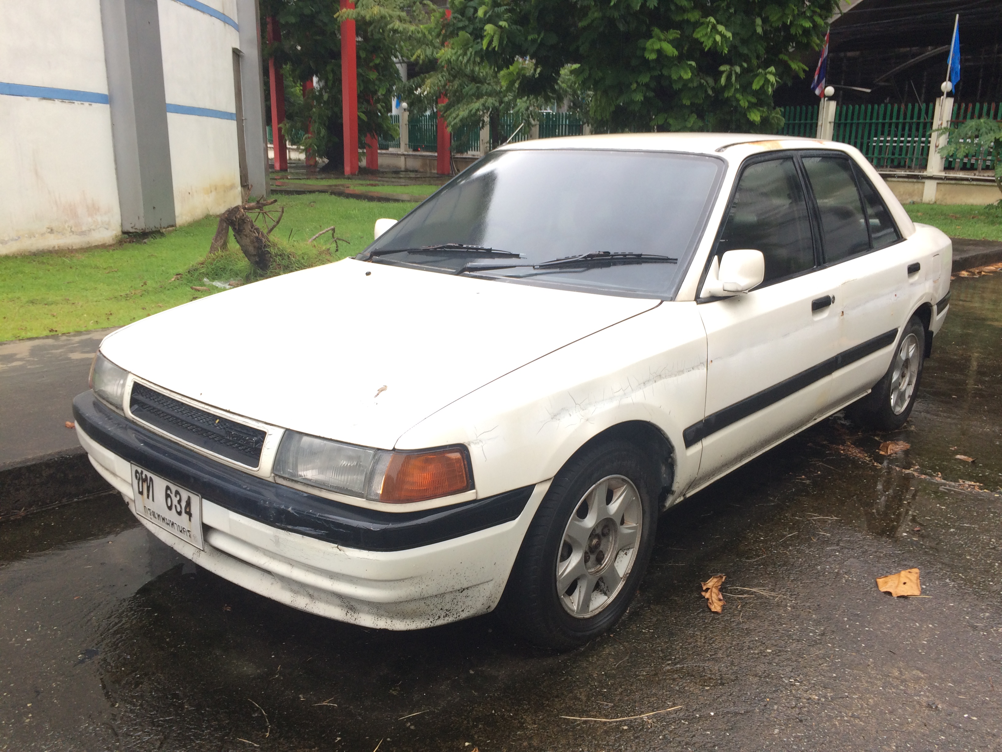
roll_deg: -2.5
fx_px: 839
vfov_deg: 48.2
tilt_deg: -15.1
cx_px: 501
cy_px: 376
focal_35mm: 29
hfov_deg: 61.7
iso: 50
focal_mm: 4.15
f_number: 2.2
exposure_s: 1/50
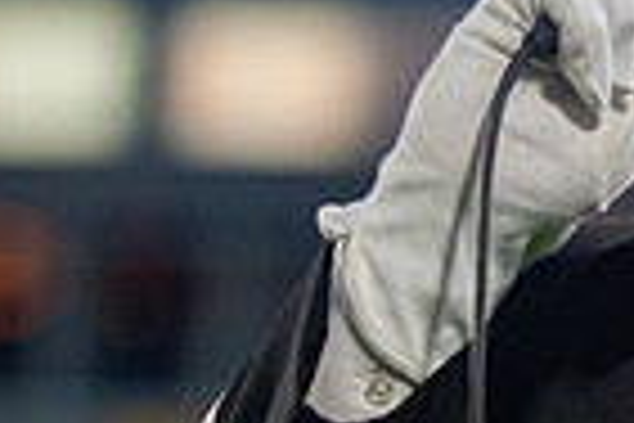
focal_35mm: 453
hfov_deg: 4.5
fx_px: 7977
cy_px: 68
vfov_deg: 3.0
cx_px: 976
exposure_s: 1/1000
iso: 1600
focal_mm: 110
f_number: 2.8
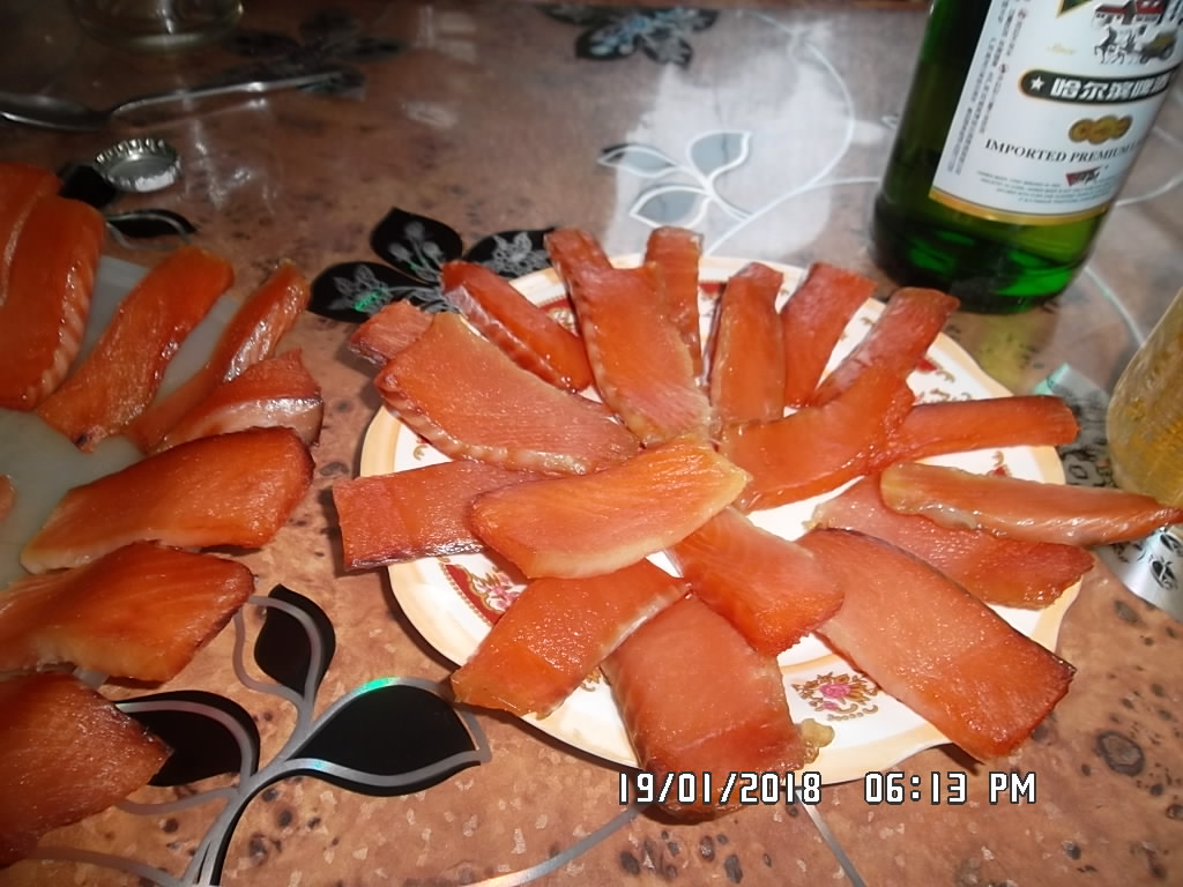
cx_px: 592
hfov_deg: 65.3
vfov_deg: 51.4
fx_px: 923
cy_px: 444
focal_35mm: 27
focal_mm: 4.9
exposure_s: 1/15
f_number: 3.5
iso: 100
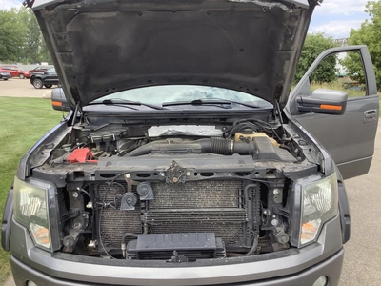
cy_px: 143
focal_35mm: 31
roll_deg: -0.7
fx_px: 341
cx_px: 190
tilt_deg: -13.1
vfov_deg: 45.4
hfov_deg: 58.4
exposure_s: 1/268
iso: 25
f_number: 2.4
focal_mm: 3.3
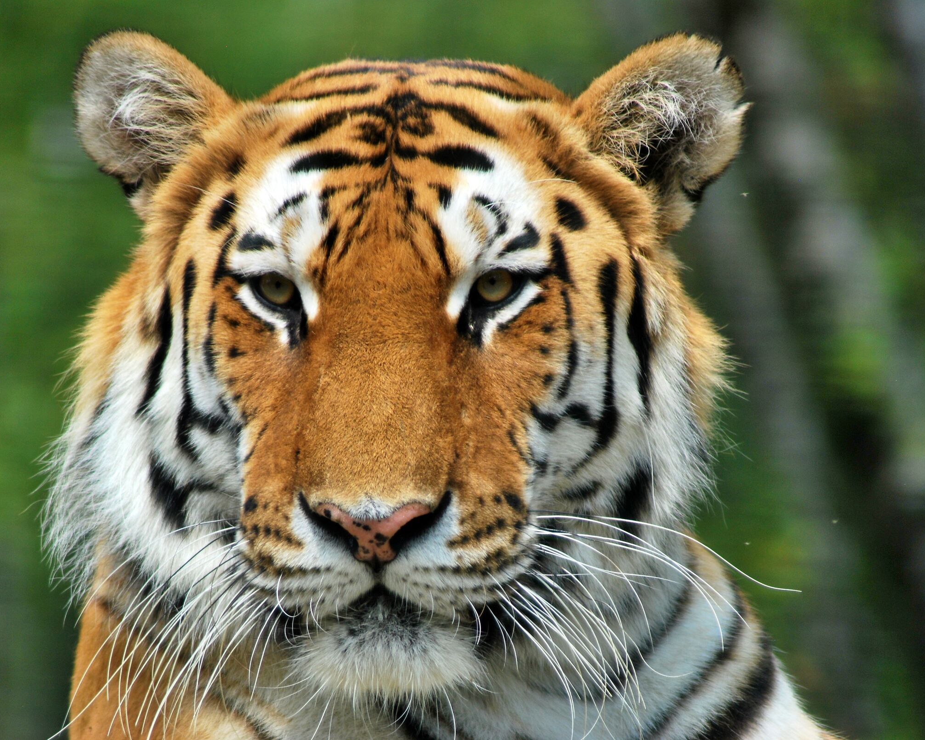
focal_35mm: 506
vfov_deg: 3.1
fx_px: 13853
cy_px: 370
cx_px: 434
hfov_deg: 3.8
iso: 200
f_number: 5.6
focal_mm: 300
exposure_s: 1/640
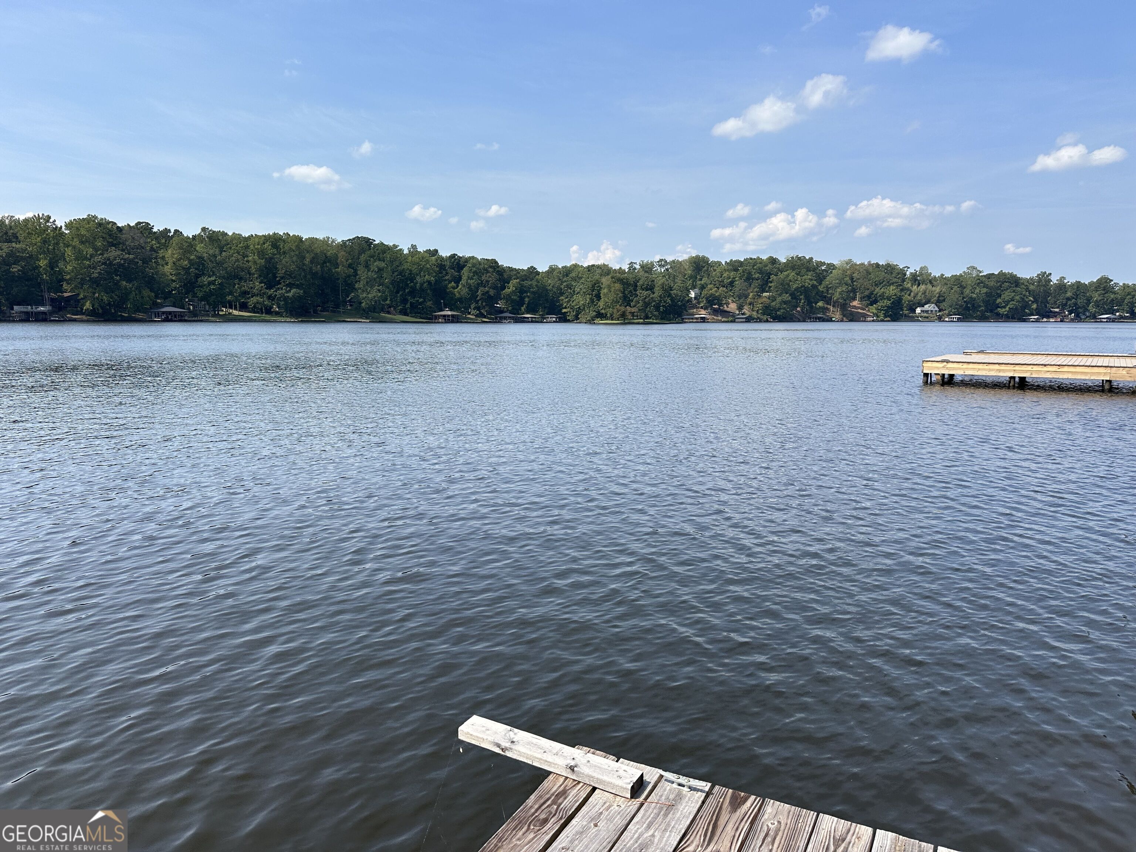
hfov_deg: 71.6
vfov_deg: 56.8
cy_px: 426
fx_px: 788
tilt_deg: -7.8
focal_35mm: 24
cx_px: 568
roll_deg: -0.1
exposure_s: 1/4545
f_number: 1.78
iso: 80
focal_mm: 6.86
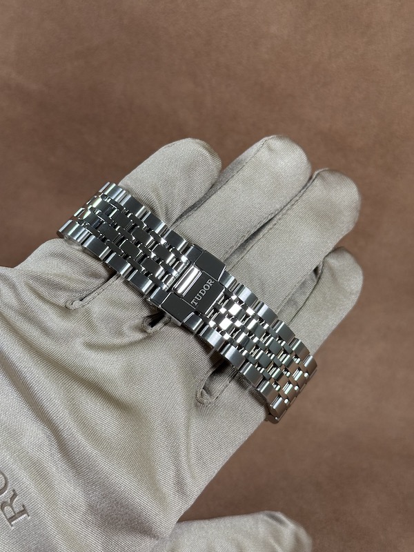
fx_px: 765
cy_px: 276
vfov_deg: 39.7
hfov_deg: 30.3
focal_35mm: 48
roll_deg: -4.1
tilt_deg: -25.0
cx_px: 207
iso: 125
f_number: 1.78
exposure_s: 1/81
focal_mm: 6.76
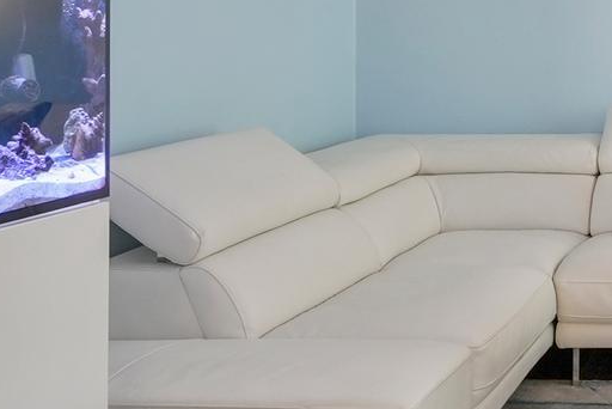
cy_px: 11
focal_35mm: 64
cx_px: 810
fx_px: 1089
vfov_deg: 20.7
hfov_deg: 26.3
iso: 800
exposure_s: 1/3
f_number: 10
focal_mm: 16
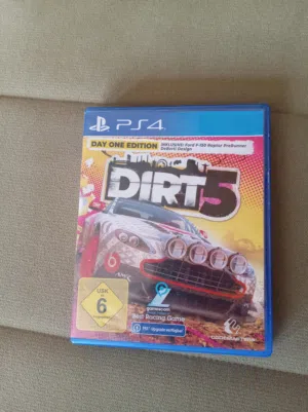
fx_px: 321
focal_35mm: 27
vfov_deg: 65.4
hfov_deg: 51.3
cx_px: 154
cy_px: 206
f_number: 1.8
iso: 1188
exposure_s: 1/20
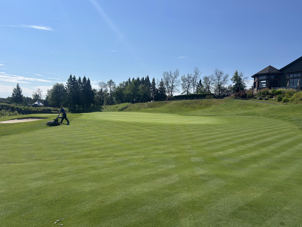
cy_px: 114
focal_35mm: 26
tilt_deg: +0.3
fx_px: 227
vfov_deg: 53.1
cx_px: 151
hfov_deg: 67.3
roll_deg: -2.1
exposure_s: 1/7463
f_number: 1.5
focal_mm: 5.7
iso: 50
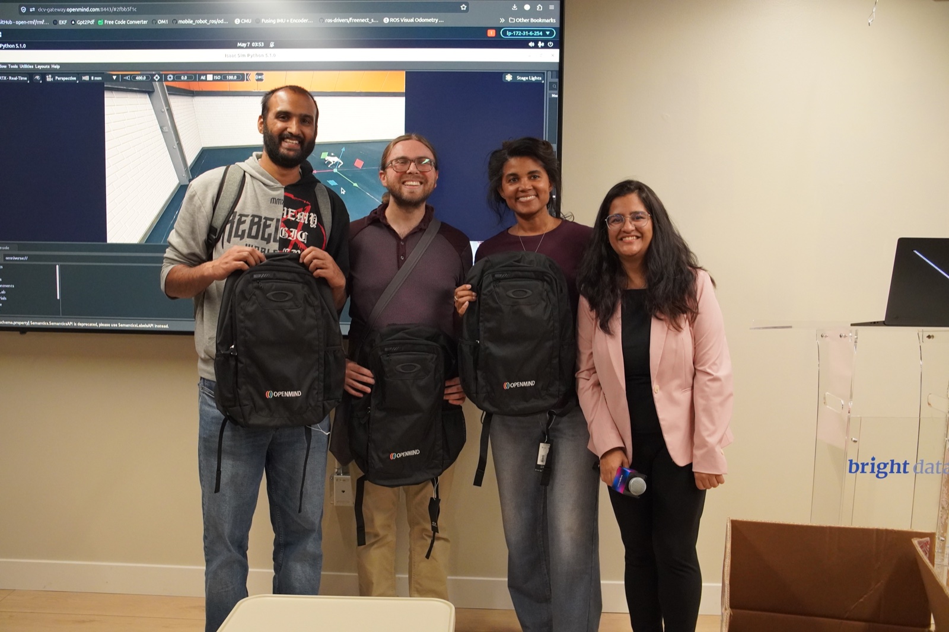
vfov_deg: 38.3
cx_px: 474
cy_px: 316
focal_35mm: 34
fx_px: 909
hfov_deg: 55.1
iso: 3200
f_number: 4
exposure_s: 1/160
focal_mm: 23
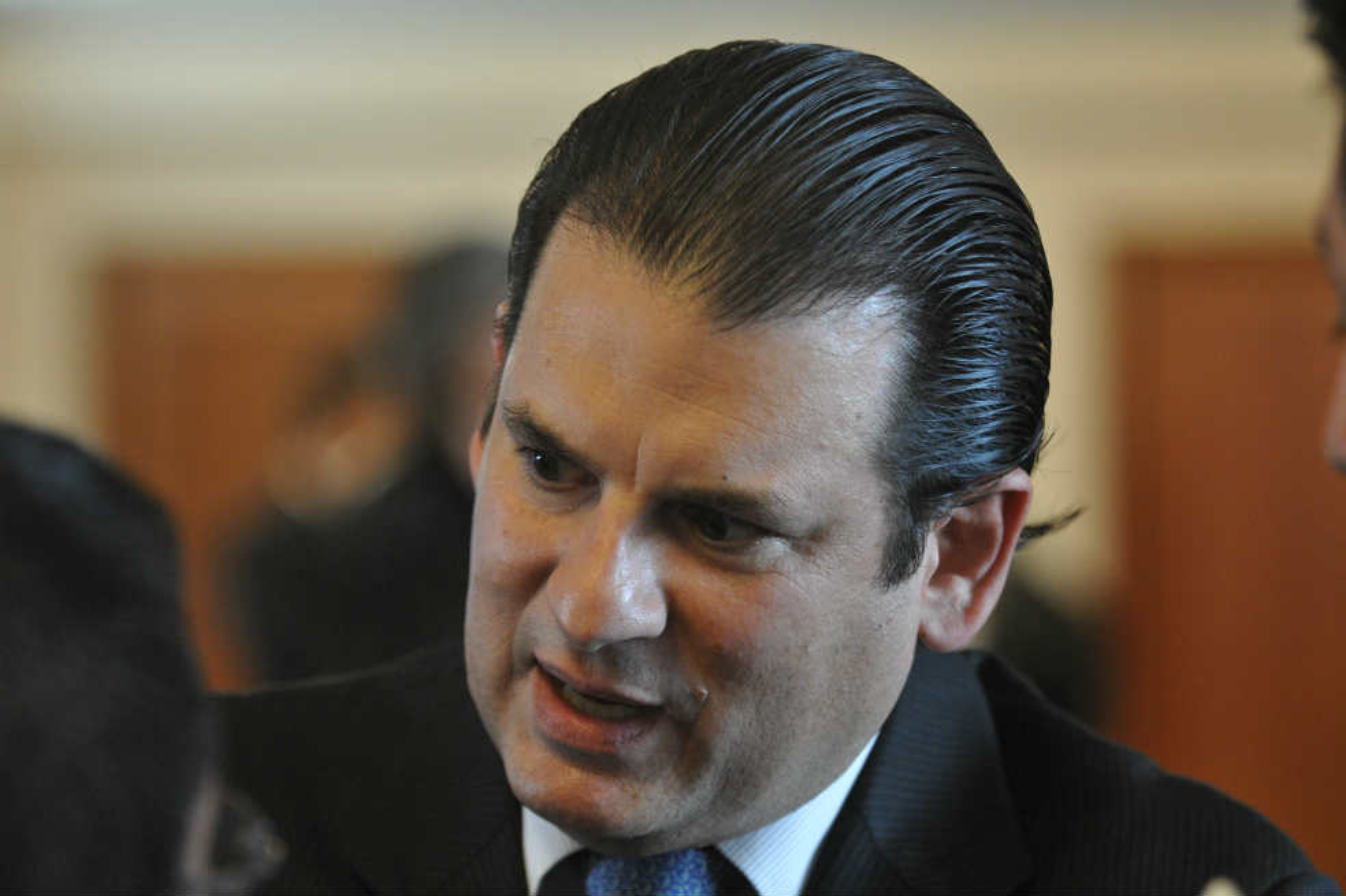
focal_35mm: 147
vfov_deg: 9.3
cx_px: 673
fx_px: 5493
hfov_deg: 14.0
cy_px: 448
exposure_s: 1/60
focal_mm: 98
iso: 1600
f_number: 2.8
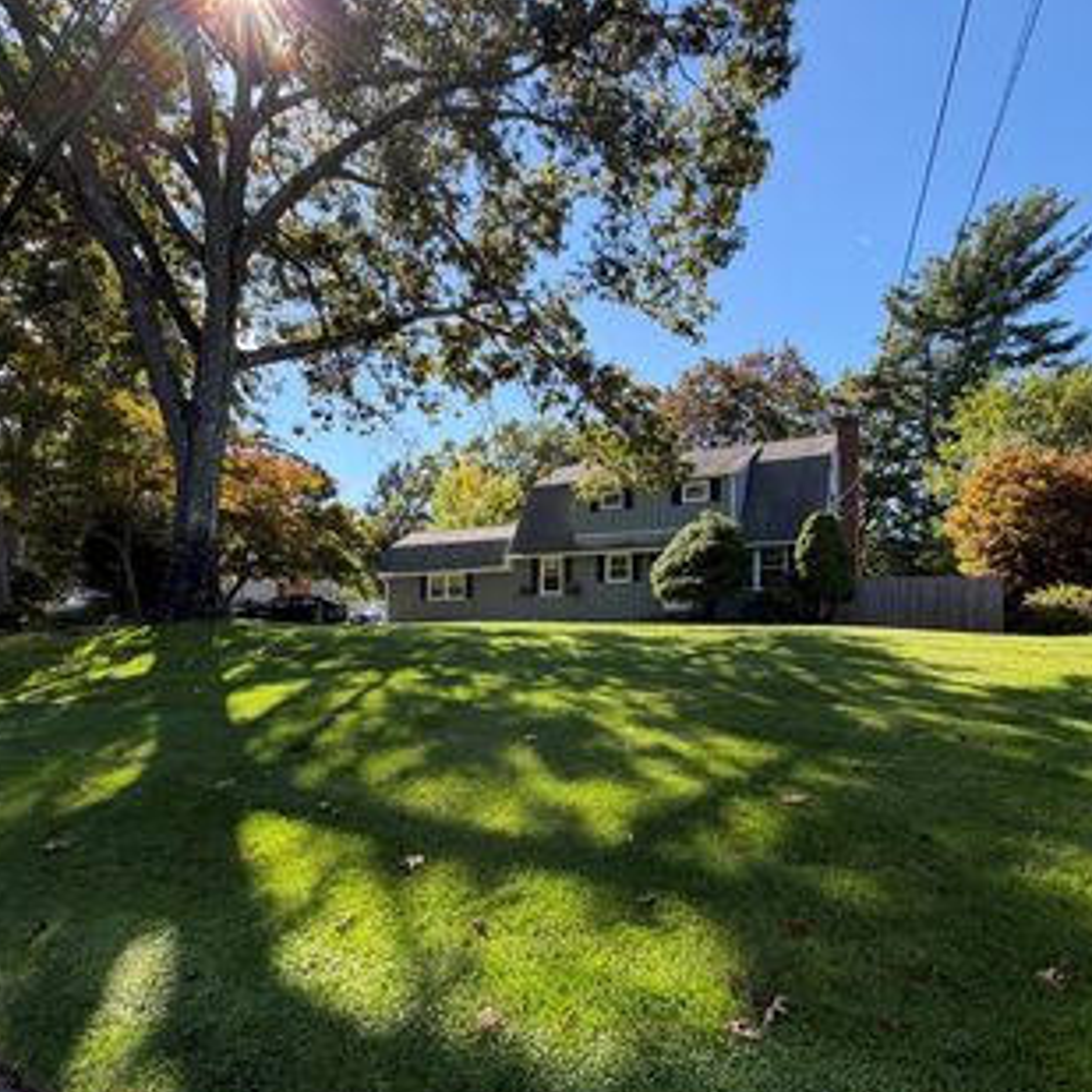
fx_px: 714
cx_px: 573
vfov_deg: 74.4
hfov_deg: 74.8
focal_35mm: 20
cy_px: 620
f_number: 2.2
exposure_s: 1/502
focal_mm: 2.22
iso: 50
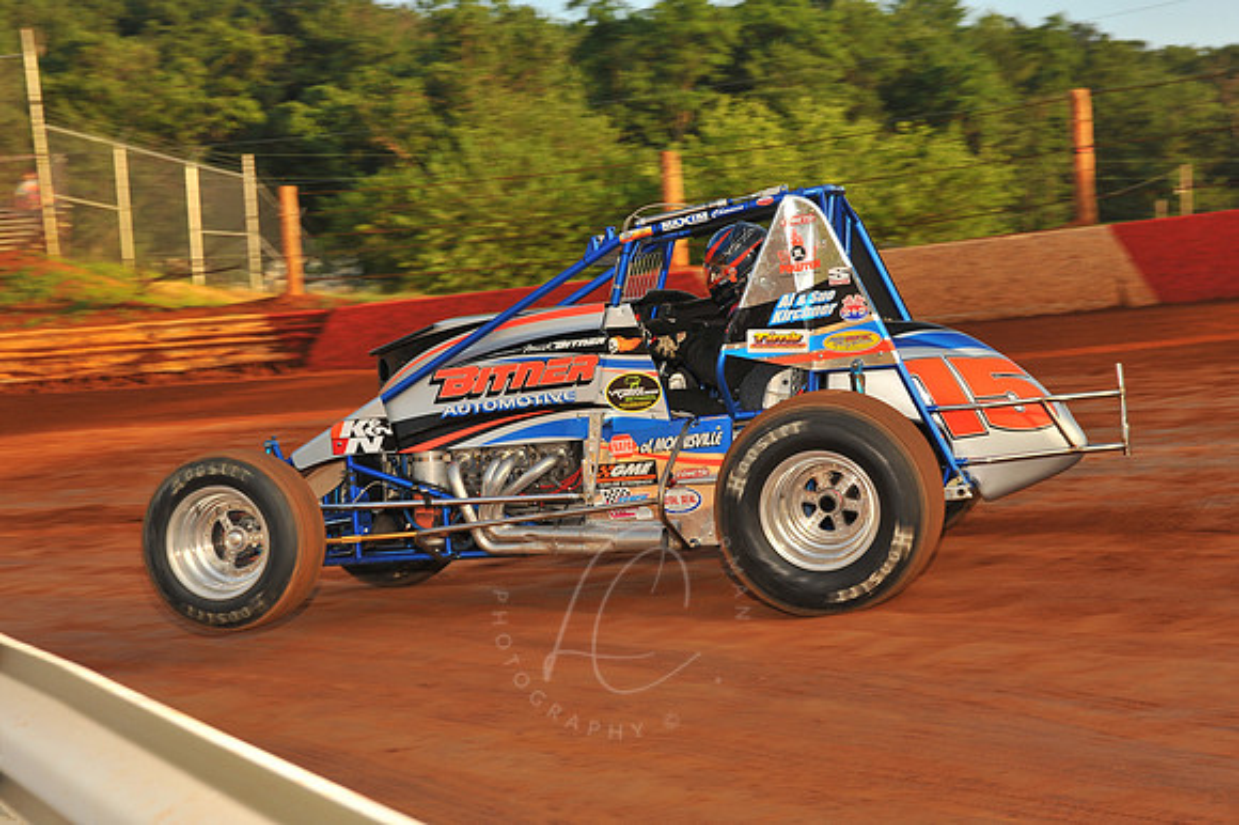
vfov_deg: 19.4
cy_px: 412
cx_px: 620
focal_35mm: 70
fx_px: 2408
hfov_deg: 28.9
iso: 500
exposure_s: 1/320
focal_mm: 70
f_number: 10
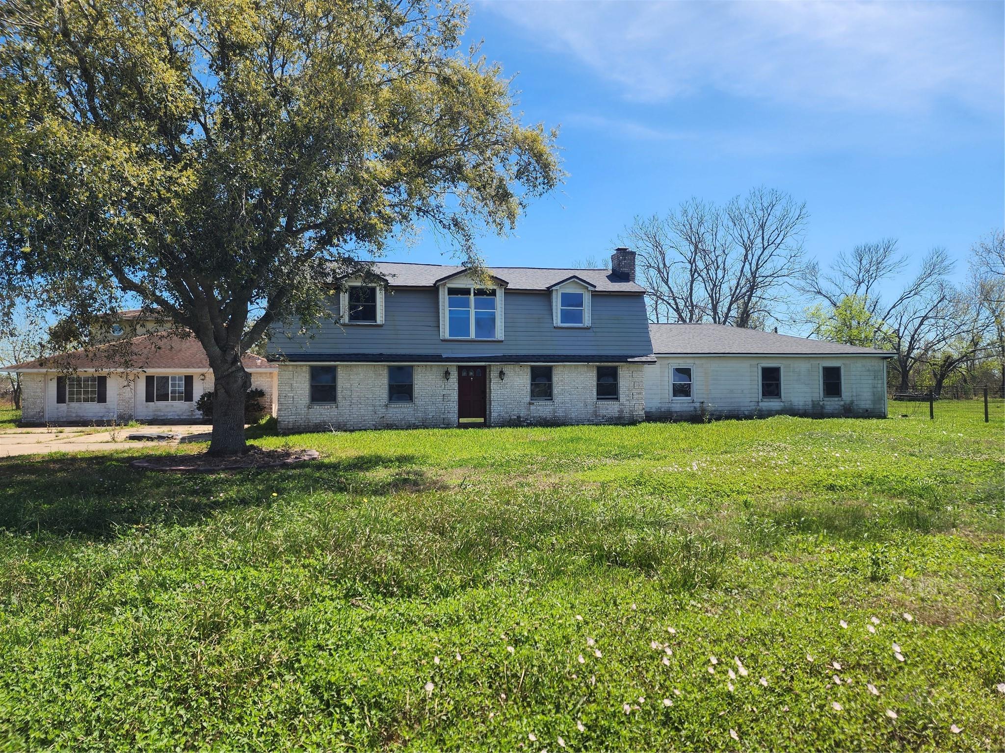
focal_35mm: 23
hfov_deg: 73.9
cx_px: 502
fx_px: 668
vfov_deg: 58.9
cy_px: 376
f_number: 1.8
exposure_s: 1/950
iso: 12
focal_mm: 6.4
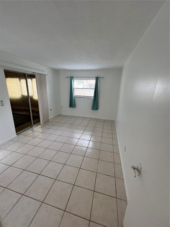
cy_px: 114
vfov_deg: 106.2
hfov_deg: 89.9
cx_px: 85
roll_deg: -1.8
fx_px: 85
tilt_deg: -15.3
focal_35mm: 13
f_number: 1.8
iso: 125
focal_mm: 1.57
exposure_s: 1/120
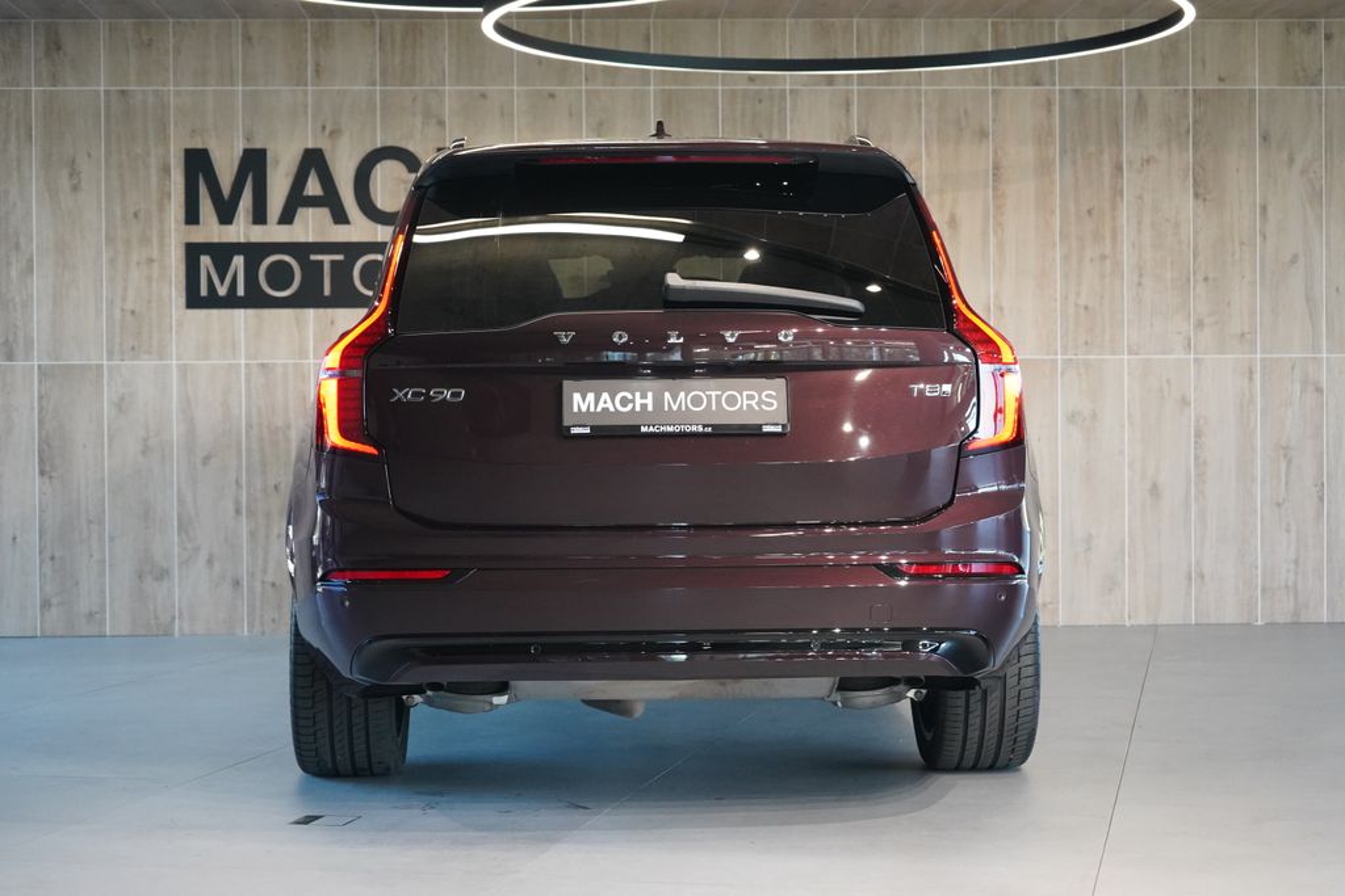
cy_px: 448
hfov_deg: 31.0
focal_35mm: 65
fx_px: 2429
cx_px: 672
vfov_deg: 20.9
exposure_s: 1/160
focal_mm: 65
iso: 6400
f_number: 5.6
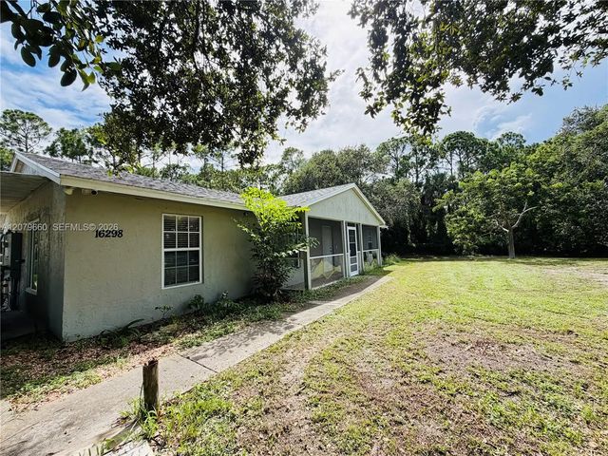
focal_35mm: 14
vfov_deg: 85.7
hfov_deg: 102.1
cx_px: 304
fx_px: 246
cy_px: 228
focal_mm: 2.22
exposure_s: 1/770
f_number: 2.2
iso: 32
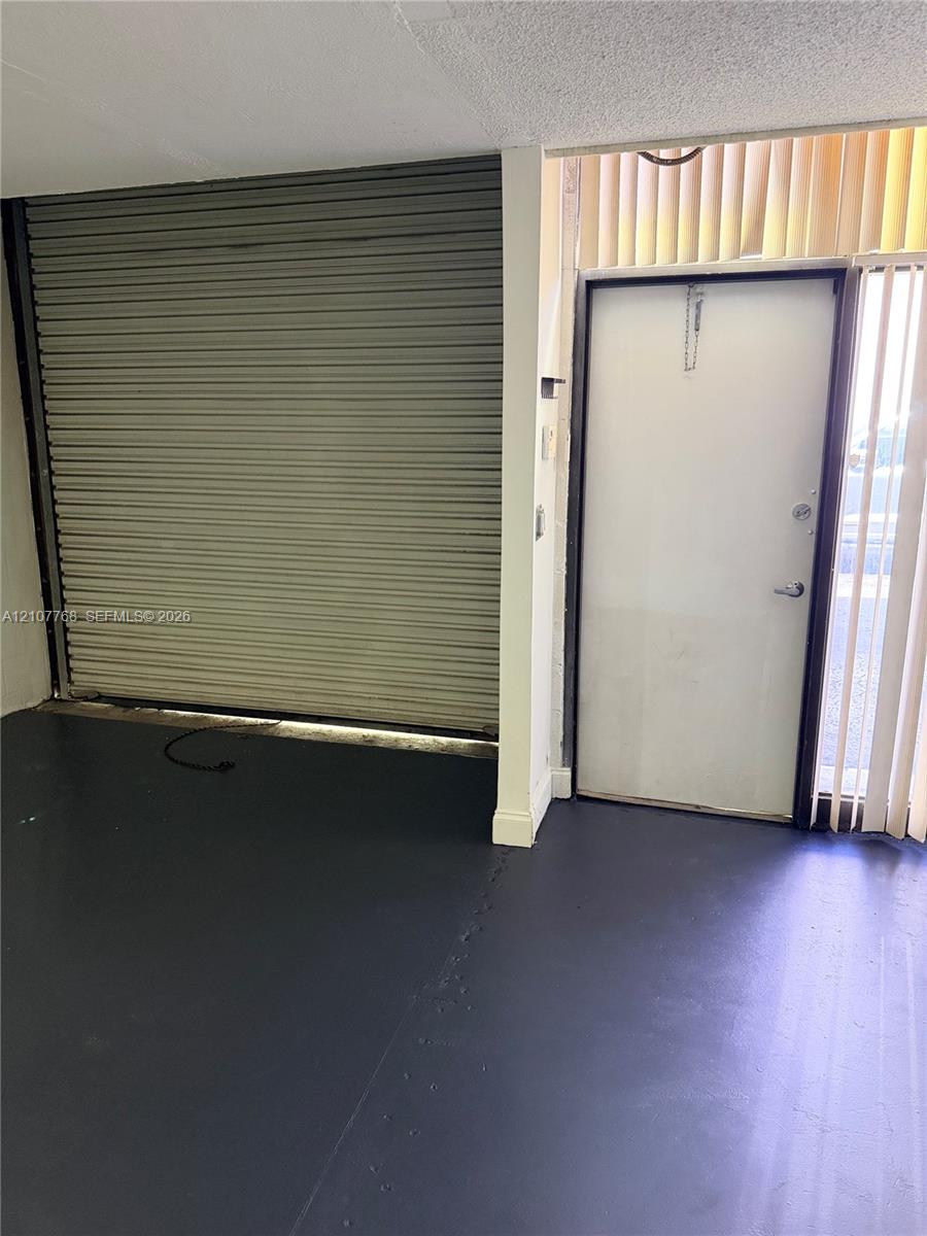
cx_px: 464
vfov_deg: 71.6
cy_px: 618
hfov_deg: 56.8
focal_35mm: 24
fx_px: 857
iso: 500
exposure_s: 1/60
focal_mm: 6.76
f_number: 1.78
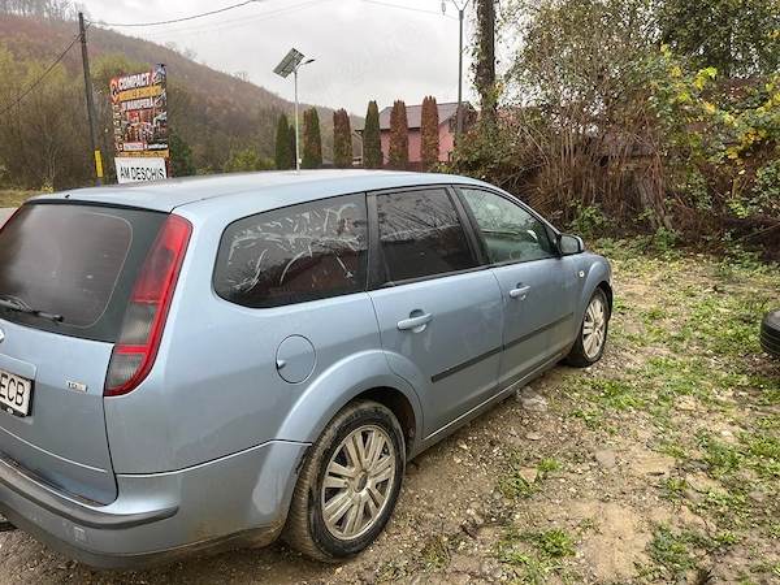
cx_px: 390
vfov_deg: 53.1
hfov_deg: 67.3
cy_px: 292
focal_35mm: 26
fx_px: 586
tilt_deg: -13.4
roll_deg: -0.4
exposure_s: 1/121
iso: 40
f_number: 1.6
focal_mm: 5.1
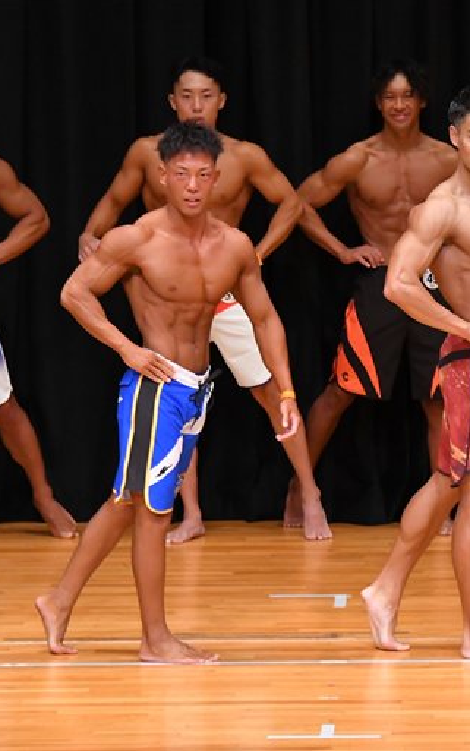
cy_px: 375
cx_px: 504
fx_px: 7085
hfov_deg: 3.8
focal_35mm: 346
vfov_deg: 6.1
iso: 4000
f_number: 5.6
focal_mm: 150
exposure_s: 1/400
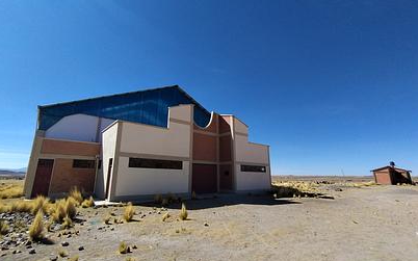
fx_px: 205
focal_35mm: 18
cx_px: 201
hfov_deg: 91.1
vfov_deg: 64.9
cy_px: 125
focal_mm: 1.66
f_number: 2.2
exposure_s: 1/1729
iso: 102
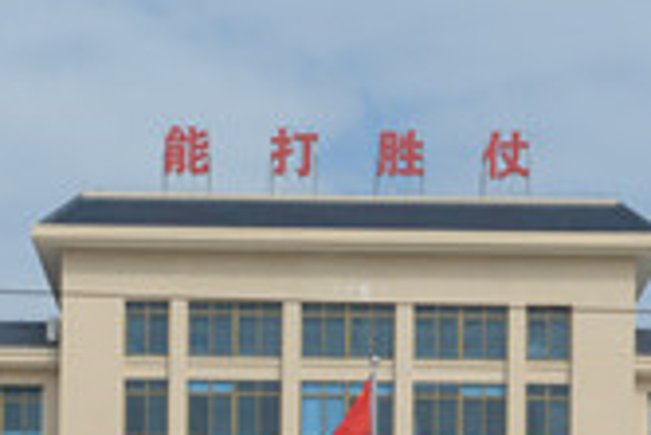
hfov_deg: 12.8
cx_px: 326
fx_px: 2896
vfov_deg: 8.2
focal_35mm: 160
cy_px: 841
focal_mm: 38
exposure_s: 1/500
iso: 320
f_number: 11
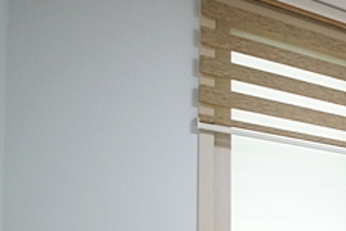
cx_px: 579
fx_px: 510
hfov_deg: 24.1
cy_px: 277
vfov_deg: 23.4
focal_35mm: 53
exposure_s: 1/100
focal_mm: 10
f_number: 3.5
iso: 800
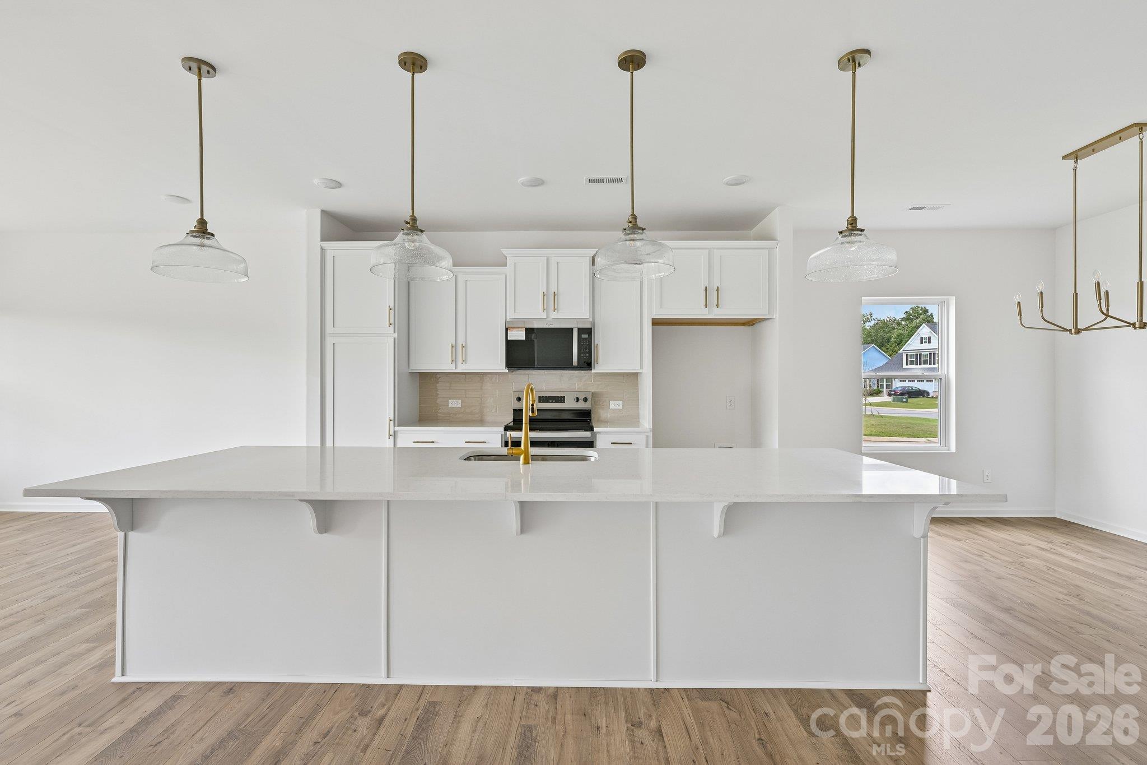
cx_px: 574
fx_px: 494
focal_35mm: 16
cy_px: 382
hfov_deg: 98.5
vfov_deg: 75.5
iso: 360
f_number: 8
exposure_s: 1/15
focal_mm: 15.5
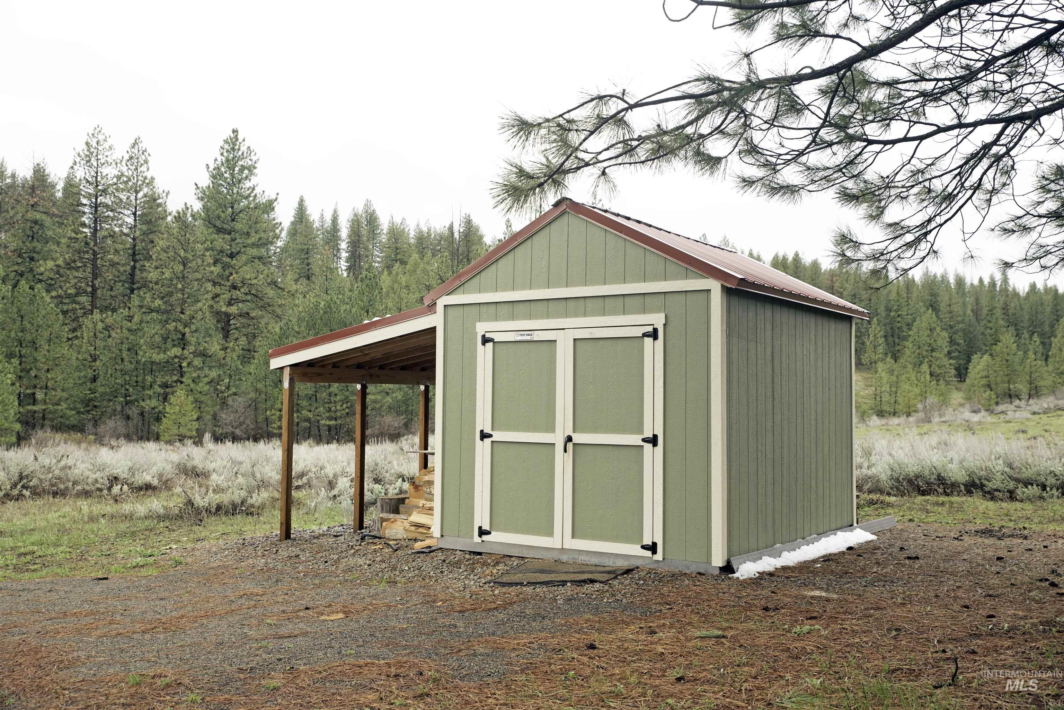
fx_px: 1064
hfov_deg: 53.1
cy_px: 355
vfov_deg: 36.9
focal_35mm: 36
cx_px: 532
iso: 320
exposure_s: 1/400
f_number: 4
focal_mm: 36
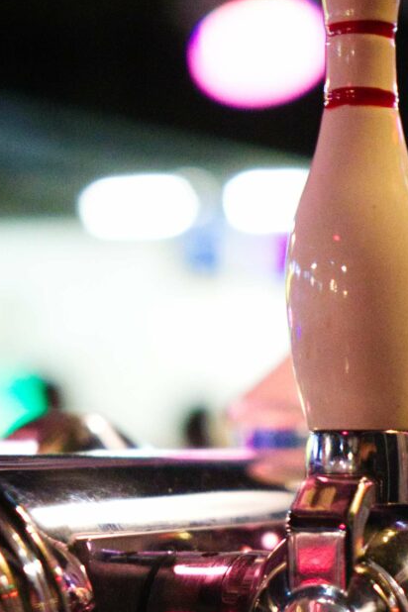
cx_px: 496
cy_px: 1024
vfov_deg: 13.1
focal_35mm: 145
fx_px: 2465
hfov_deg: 9.3
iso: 2000
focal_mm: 35
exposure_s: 1/100
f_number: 2.8
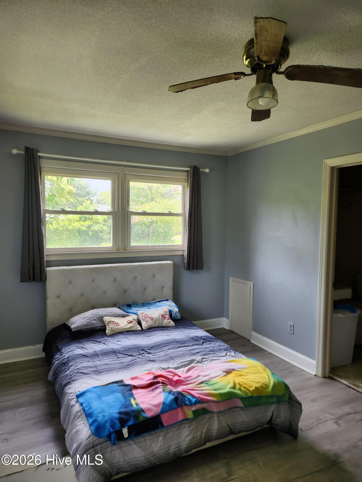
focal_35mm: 23
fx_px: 321
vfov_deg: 73.9
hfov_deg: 58.9
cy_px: 241
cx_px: 181
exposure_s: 1/180
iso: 100
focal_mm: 5.4
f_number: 1.8
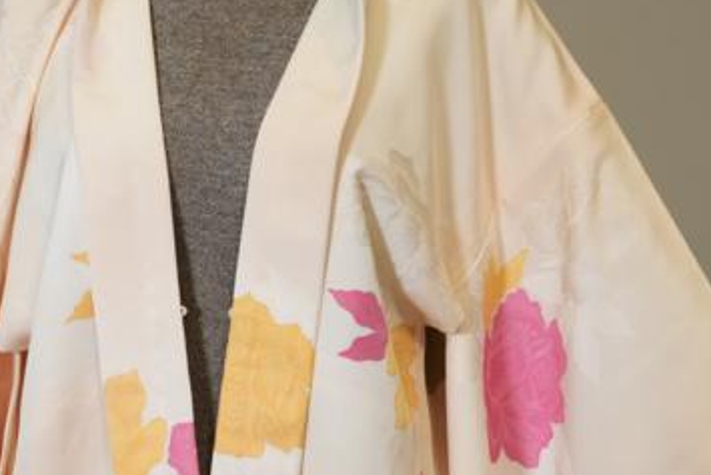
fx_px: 3556
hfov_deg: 11.4
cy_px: 362
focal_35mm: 180
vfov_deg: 7.6
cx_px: 294
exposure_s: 1/60
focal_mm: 59
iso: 200
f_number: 4
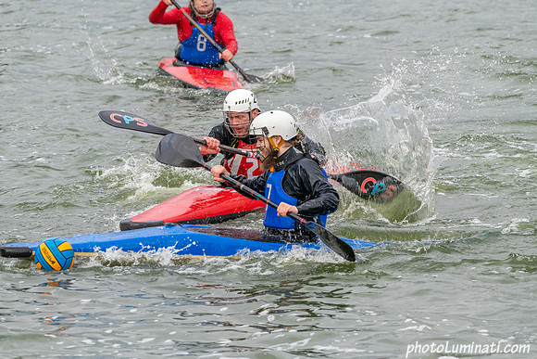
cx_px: 268
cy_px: 180
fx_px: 3581
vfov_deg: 5.7
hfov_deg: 8.6
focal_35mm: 240
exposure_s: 1/2000
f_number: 8
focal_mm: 240
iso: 3200
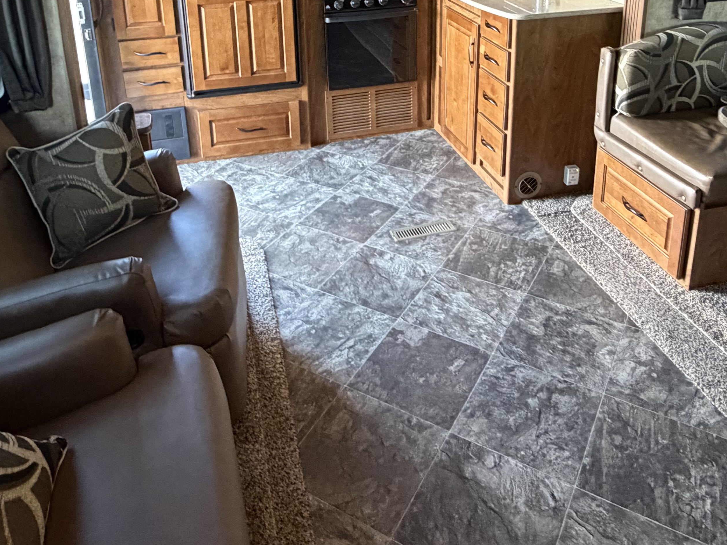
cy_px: 56
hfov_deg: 56.8
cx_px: 378
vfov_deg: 40.8
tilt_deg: -17.6
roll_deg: +0.3
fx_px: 672
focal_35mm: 32
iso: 640
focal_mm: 2.22
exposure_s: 1/60
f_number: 2.2
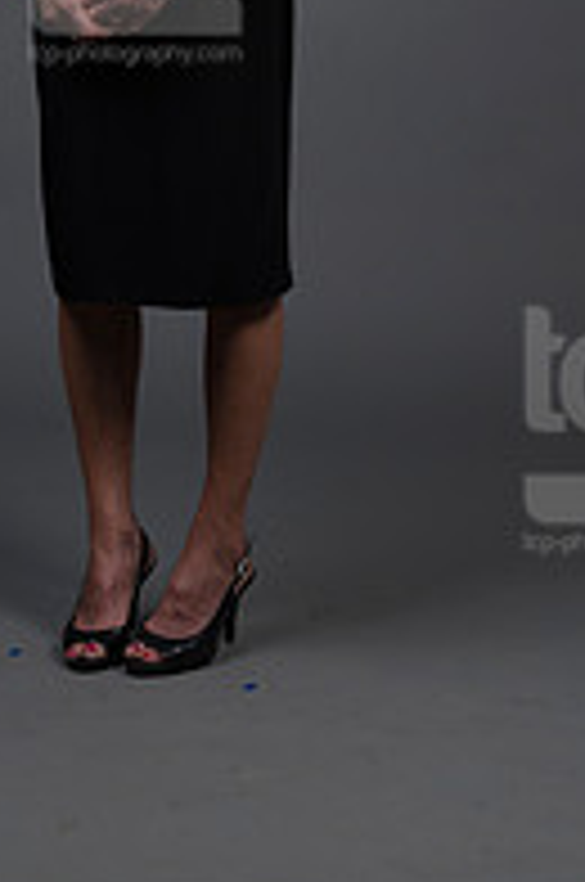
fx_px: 4501
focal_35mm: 184
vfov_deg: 11.1
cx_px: 135
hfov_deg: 7.4
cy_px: -58
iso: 160
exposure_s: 1/250
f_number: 5.6
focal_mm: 80
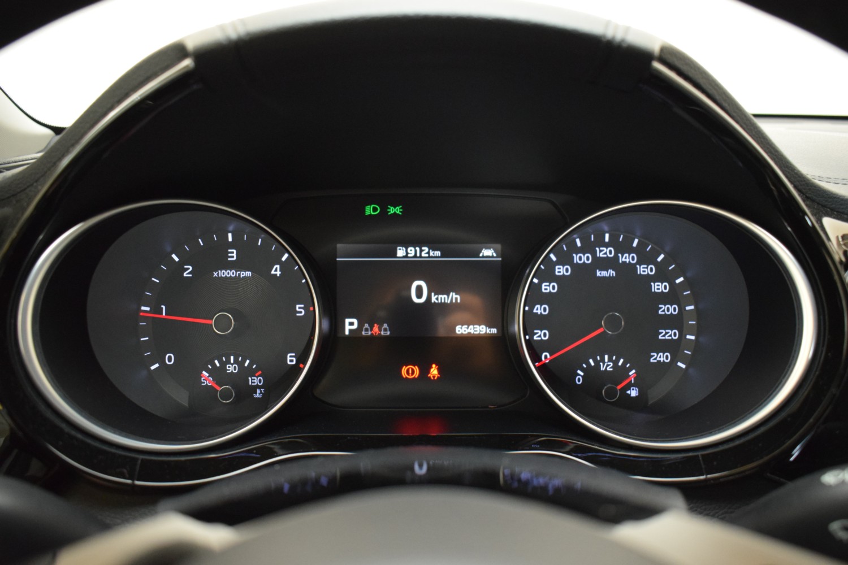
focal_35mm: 30
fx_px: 707
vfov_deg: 43.6
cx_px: 424
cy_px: 282
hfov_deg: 61.9
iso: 2800
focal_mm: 20
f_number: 3.8
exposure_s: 1/60
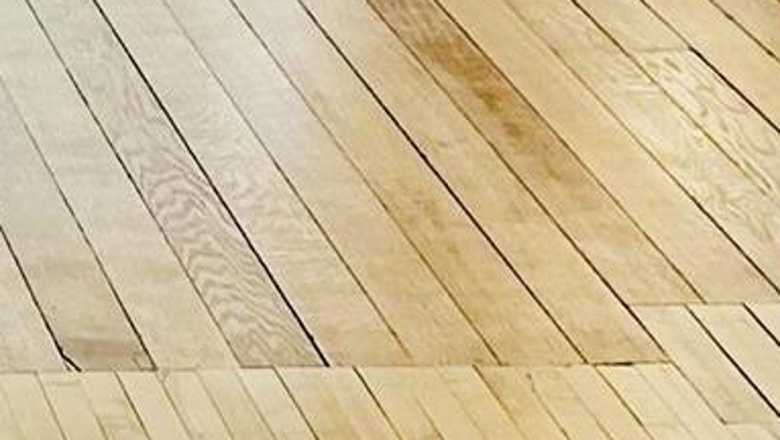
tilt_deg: -3.7
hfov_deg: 9.1
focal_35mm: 227
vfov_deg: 5.0
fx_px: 4698
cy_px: -972
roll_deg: +0.4
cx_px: -527
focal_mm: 5.7
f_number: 1.5
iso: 50
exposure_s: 1/163
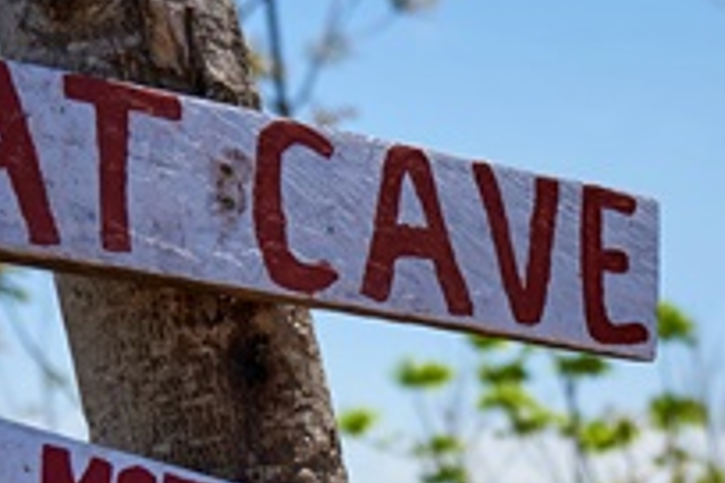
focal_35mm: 110
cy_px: 762
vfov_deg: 11.8
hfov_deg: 18.2
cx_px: 693
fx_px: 2215
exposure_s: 1/2500
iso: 100
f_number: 2.8
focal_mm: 32
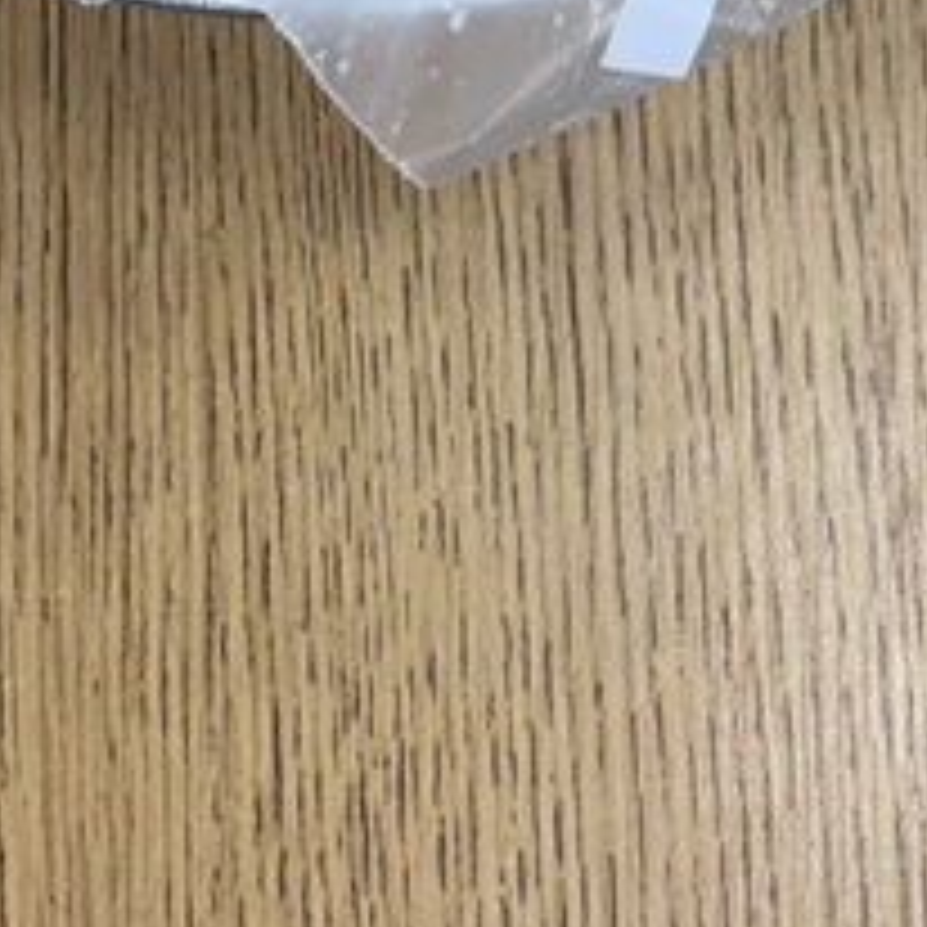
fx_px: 3454
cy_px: -1066
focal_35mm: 114
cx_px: 374
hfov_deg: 15.3
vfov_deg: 12.8
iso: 100
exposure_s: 1/120
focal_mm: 5.96
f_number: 1.6
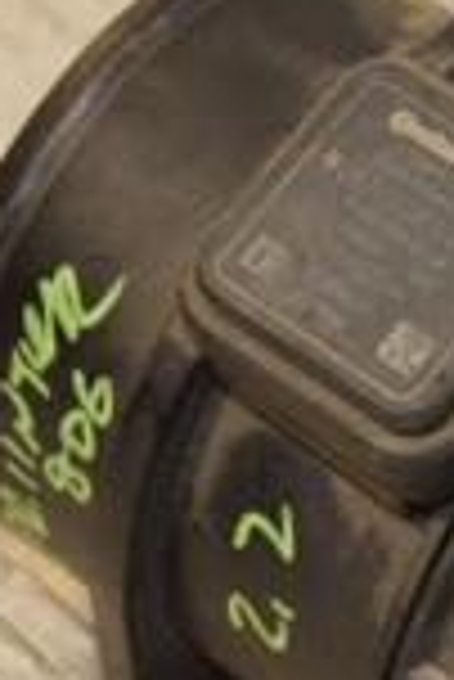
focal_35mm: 286
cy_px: 513
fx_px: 5397
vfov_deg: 7.2
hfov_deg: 4.8
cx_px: 463
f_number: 7.1
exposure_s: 1/200
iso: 800
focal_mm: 48
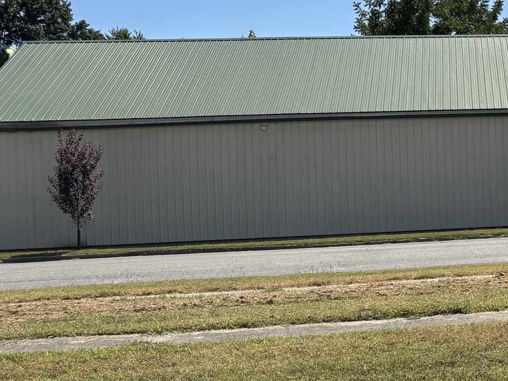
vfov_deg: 21.0
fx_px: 1027
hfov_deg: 24.9
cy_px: 167
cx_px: 620
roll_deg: +2.5
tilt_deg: -0.6
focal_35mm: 70
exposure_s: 1/5076
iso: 50
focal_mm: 5.96
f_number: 1.6
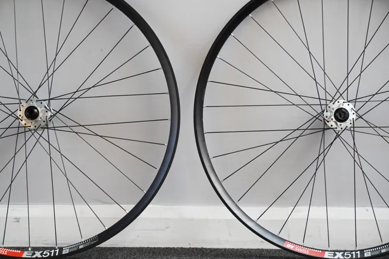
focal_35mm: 82
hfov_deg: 24.8
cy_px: 131
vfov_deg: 16.7
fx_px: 886
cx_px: 181
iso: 640
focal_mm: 68
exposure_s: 1/160
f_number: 3.5
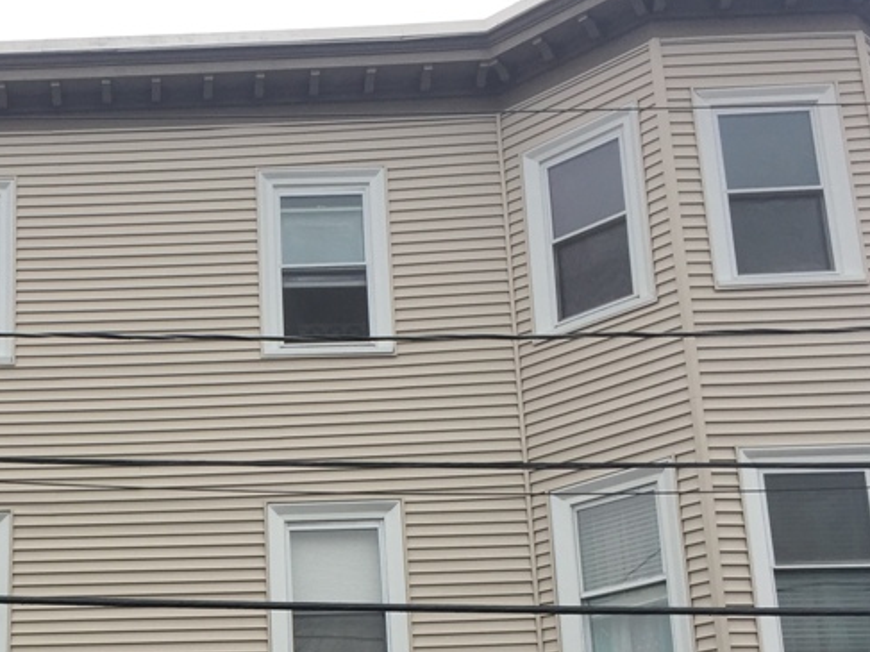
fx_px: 1533
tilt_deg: +16.0
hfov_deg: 30.4
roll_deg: +1.6
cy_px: 638
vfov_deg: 23.1
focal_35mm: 61
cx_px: 105
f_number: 2.2
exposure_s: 1/460
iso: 32
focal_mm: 4.15
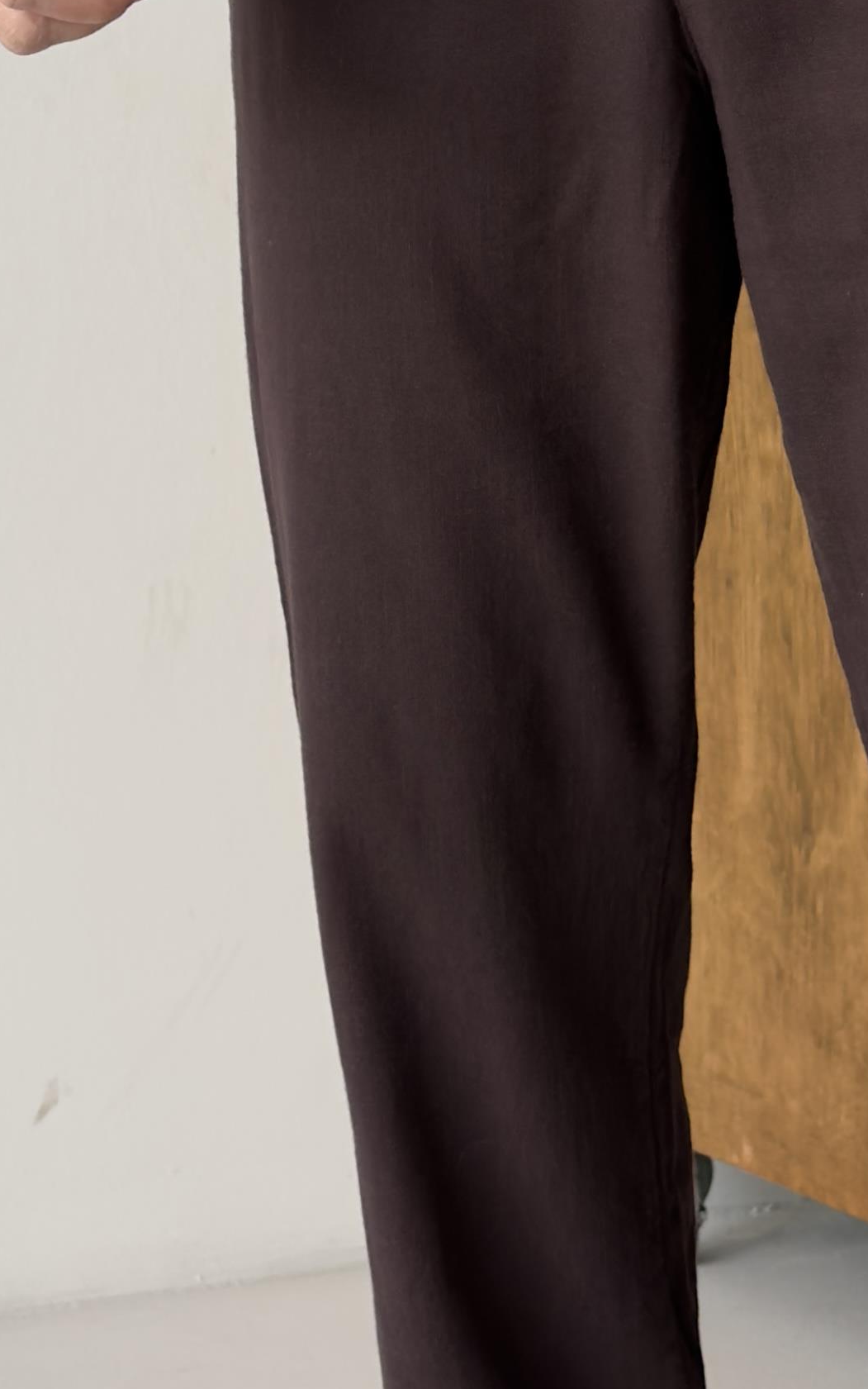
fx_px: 3746
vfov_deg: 20.9
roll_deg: +1.1
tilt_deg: -6.8
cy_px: 499
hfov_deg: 13.1
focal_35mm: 99
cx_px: 758
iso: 100
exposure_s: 1/109
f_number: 1.78
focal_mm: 6.76
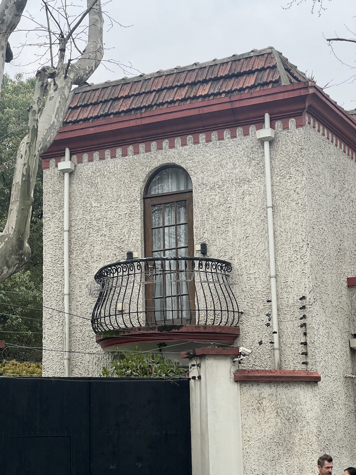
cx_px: 178
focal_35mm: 77
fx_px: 1056
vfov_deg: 25.3
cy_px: 238
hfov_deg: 19.1
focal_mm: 9
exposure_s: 1/99
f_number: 2.8
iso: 160
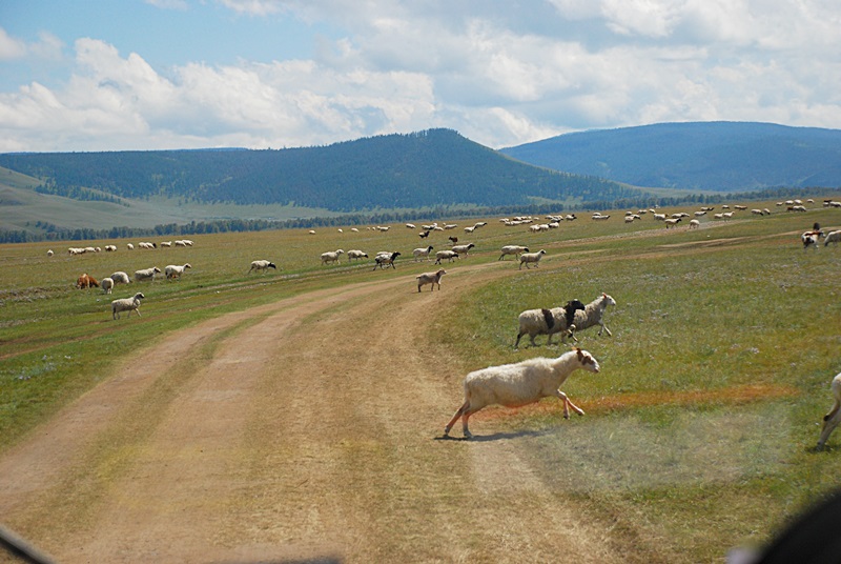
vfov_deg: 15.8
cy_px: 282
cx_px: 420
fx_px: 2035
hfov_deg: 23.3
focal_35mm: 87
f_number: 5.6
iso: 400
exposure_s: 1/2500
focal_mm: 58
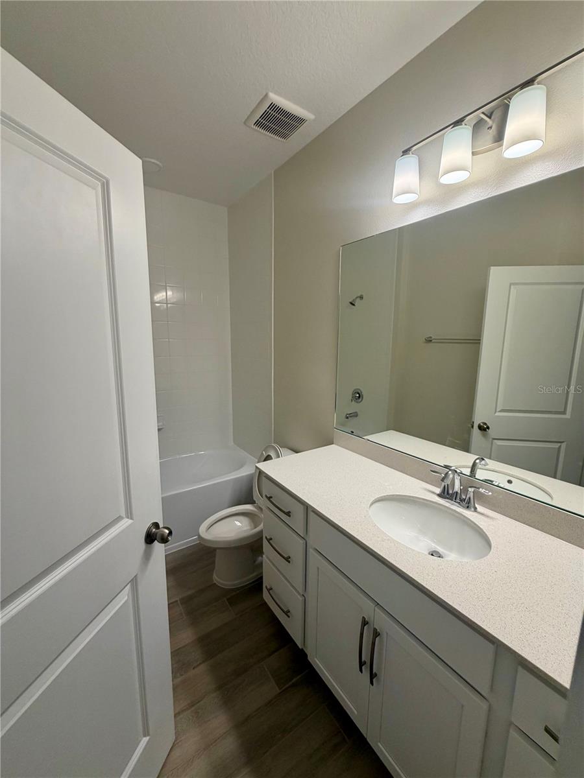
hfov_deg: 85.7
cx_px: 292
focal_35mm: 14
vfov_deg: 102.1
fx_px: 315
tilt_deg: -8.8
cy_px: 389
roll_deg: +0.3
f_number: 2.2
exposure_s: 1/120
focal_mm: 2.22
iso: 125
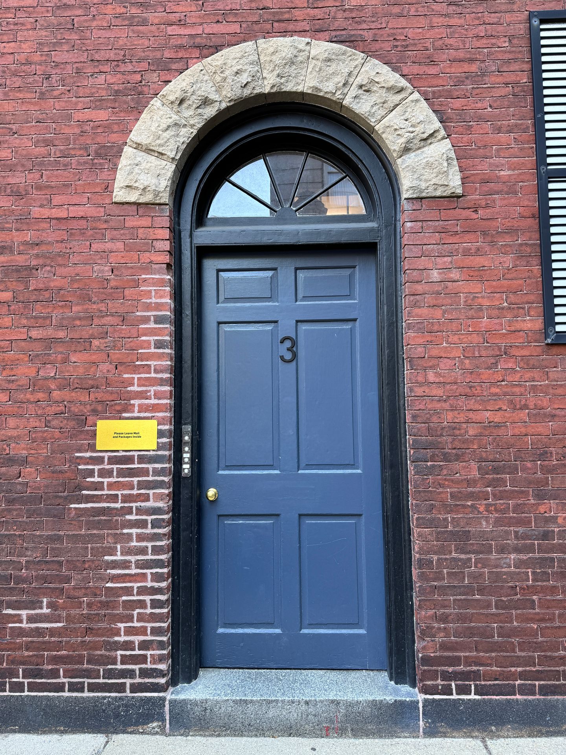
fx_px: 523
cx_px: 283
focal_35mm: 24
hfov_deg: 56.8
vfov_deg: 71.6
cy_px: 378
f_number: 1.78
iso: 80
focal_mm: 6.76
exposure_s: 1/121
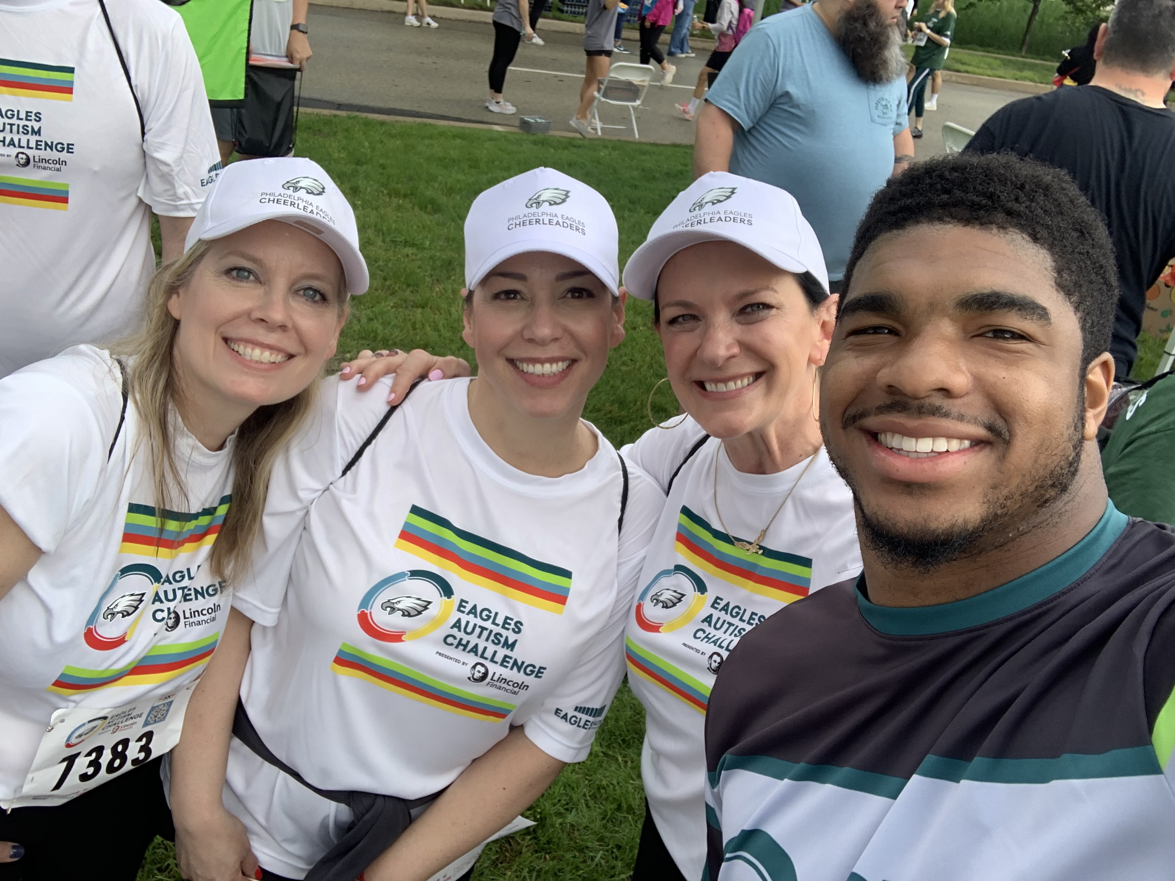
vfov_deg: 44.2
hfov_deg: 56.8
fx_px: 1086
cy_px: 440
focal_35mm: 32
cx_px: 588
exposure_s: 1/121
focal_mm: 2.87
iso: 32
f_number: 2.2
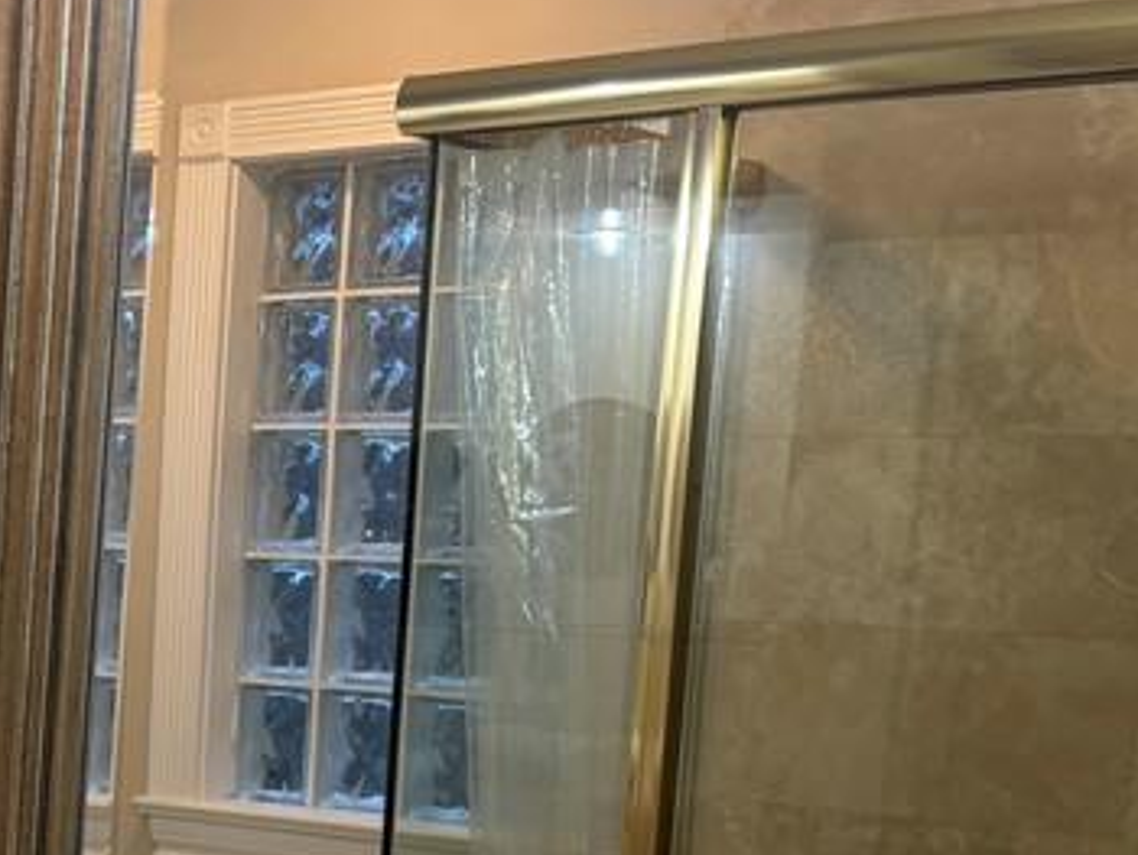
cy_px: 988
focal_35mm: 76
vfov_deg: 18.5
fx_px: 2500
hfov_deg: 23.5
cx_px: -211
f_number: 1.6
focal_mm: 5.96
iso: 100
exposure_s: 1/60
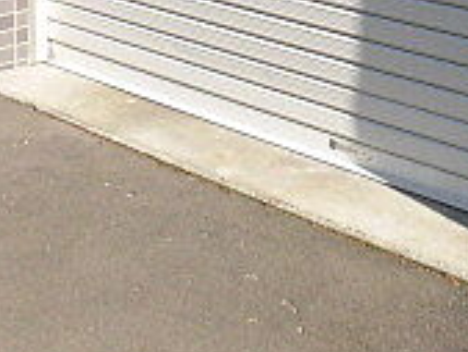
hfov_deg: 21.3
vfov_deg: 15.0
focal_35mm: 91
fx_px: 1231
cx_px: 371
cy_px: -186
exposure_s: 1/800
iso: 100
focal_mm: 4.3
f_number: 3.1
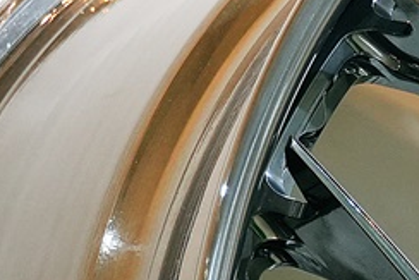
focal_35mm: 350
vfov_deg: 3.9
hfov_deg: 5.8
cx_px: 701
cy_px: 608
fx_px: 4076
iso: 640
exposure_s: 1/60
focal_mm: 38
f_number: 4.5
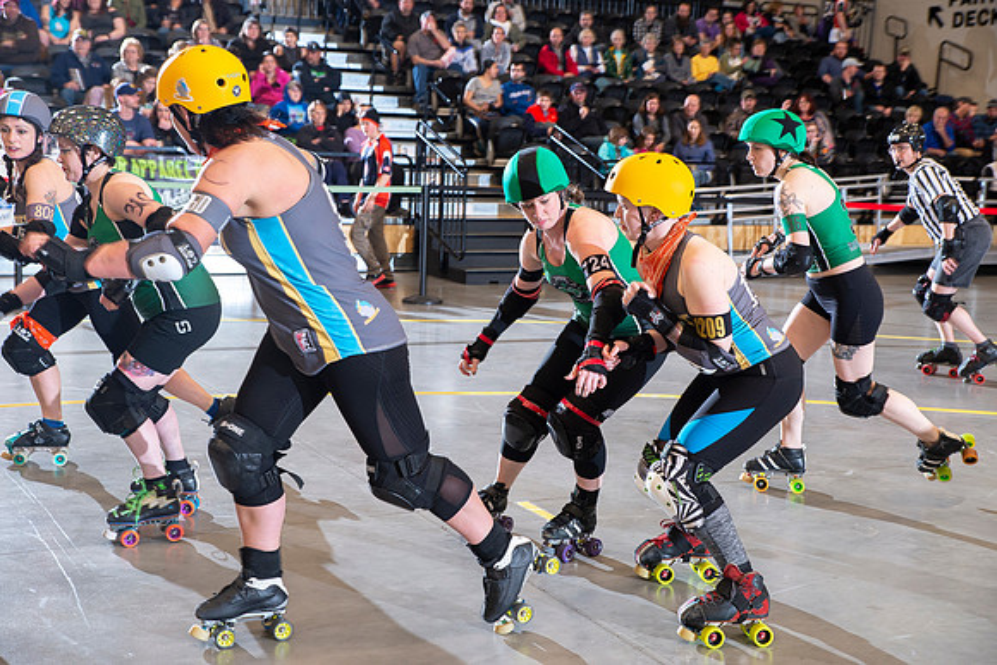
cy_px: 332
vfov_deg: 26.0
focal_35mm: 52
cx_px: 498
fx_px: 1440
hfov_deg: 38.2
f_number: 5.6
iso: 640
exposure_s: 1/160
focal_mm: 52
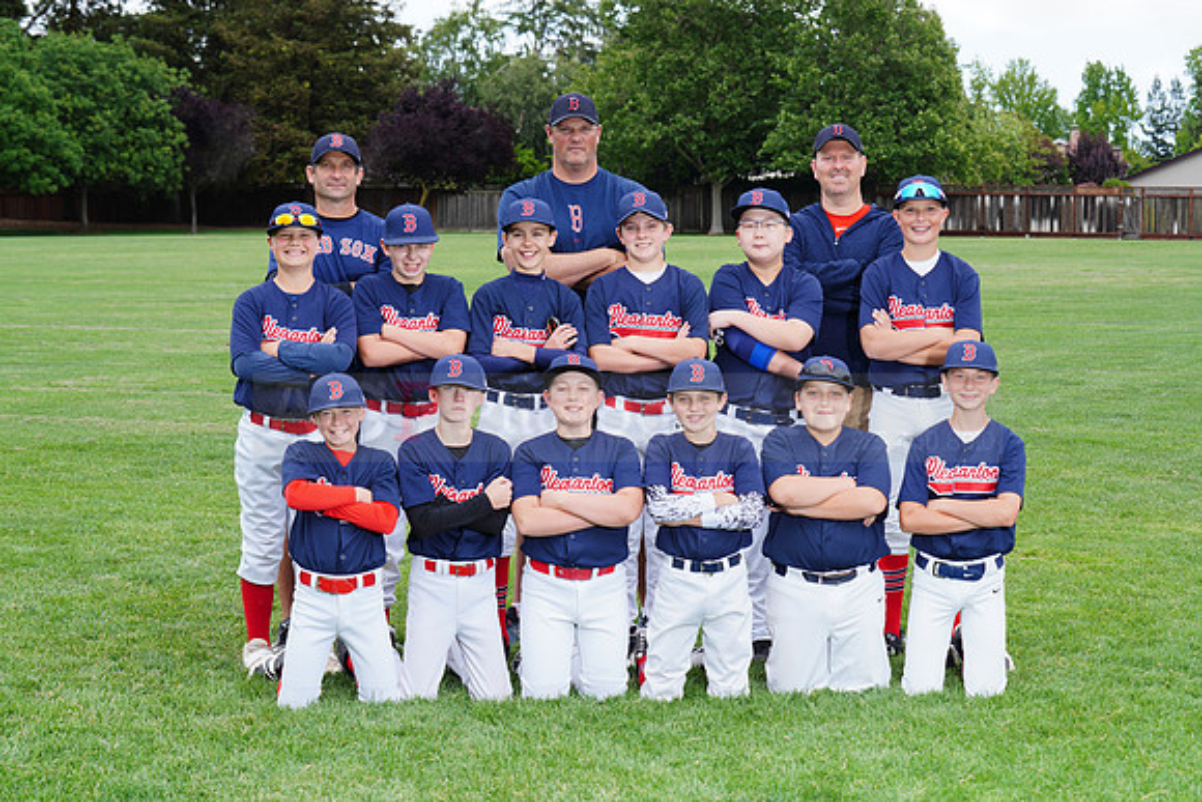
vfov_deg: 18.9
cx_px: 601
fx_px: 2404
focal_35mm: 72
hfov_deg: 28.1
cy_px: 401
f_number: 9
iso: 200
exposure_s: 1/200
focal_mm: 72
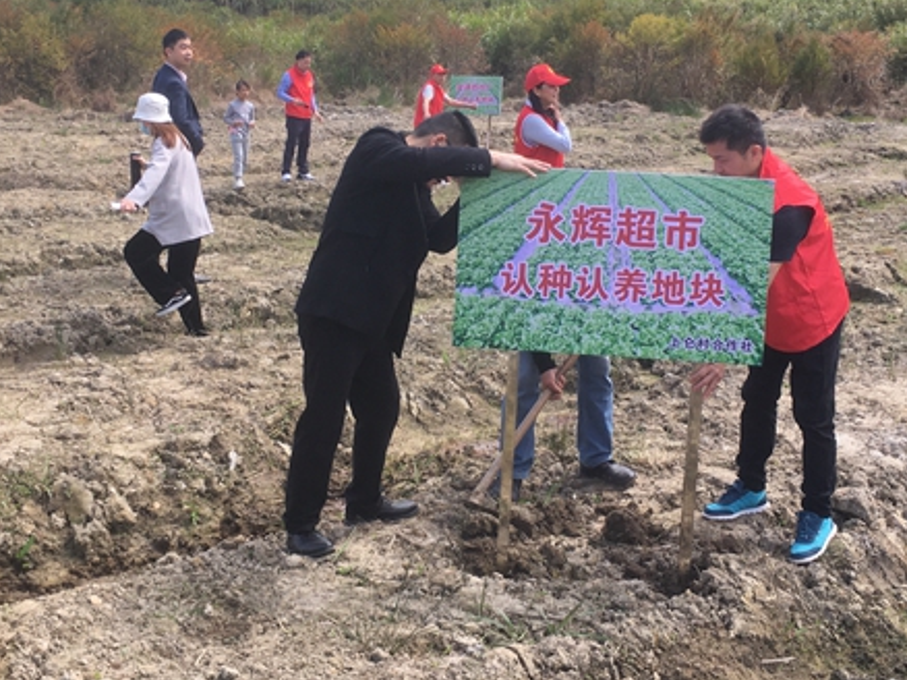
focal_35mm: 53
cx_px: 406
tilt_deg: -6.0
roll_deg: -2.6
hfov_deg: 36.2
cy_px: 234
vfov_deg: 27.4
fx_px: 1388
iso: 25
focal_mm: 4.15
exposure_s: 1/455
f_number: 2.2
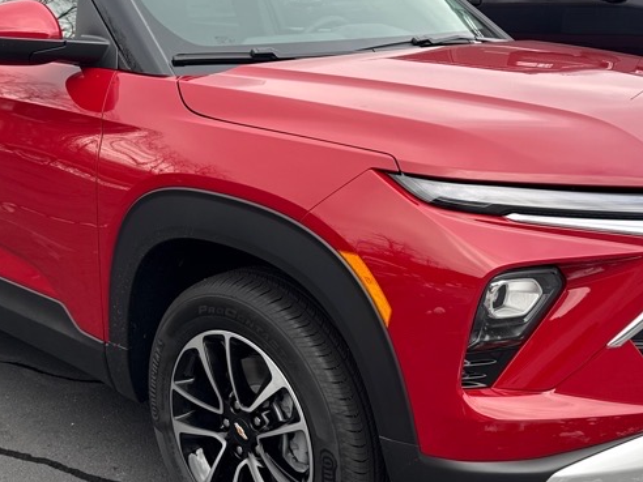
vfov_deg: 29.1
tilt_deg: -15.1
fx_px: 929
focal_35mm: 50
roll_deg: +0.7
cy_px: 256
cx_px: 289
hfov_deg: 38.1
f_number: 1.78
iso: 100
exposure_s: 1/805
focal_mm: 6.76
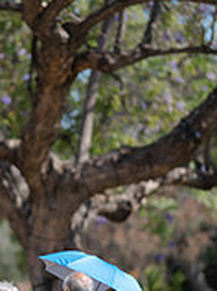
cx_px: 64
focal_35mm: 288
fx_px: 2414
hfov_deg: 5.1
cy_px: 173
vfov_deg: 6.9
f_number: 1.4
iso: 64
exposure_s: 1/2500
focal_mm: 105
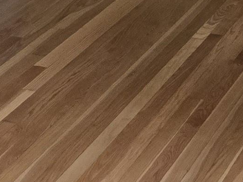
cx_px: 205
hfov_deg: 14.5
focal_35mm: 135
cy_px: -257
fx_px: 948
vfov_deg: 9.7
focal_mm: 5.4
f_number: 1.8
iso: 1000
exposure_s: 1/120
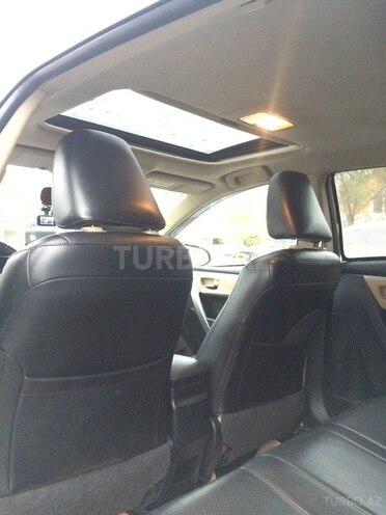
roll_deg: -0.2
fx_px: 431
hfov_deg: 48.2
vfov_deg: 61.7
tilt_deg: -1.5
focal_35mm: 29
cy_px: 258
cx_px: 193
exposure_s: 1/25
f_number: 2.2
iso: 320
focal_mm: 4.15
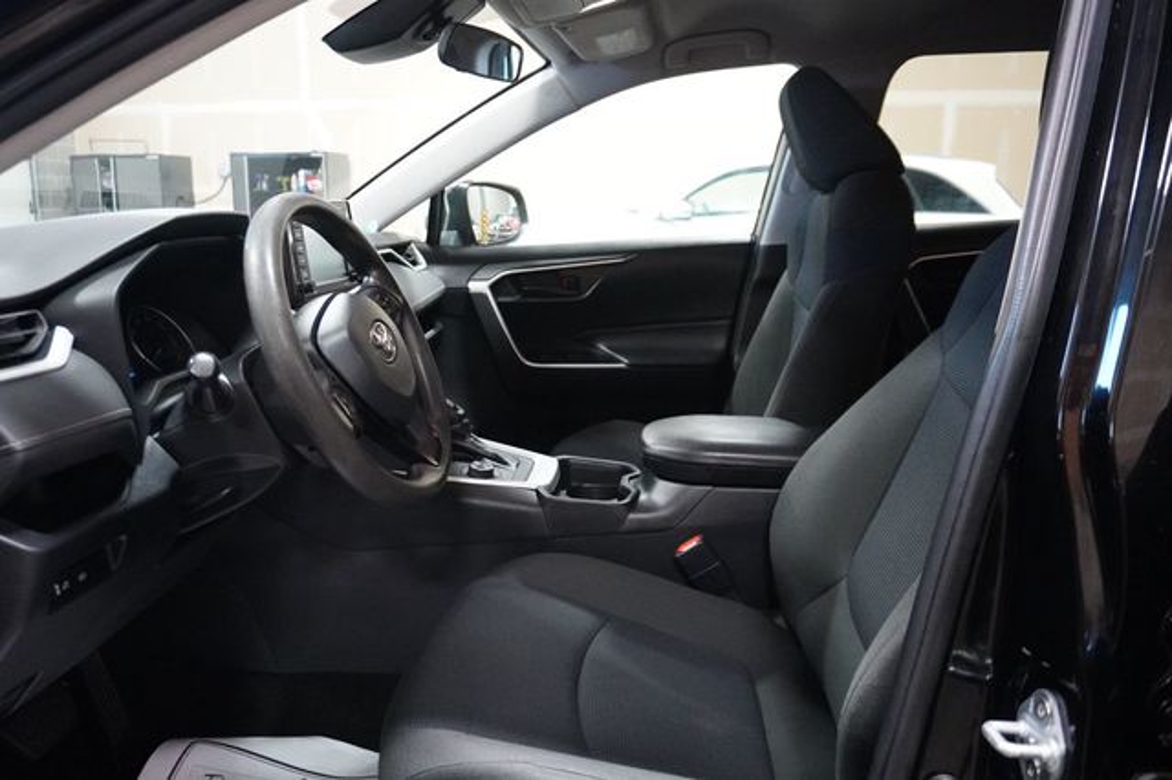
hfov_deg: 67.4
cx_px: 586
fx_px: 879
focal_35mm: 27
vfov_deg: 47.9
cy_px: 390
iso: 6400
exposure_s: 1/60
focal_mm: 18
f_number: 3.5
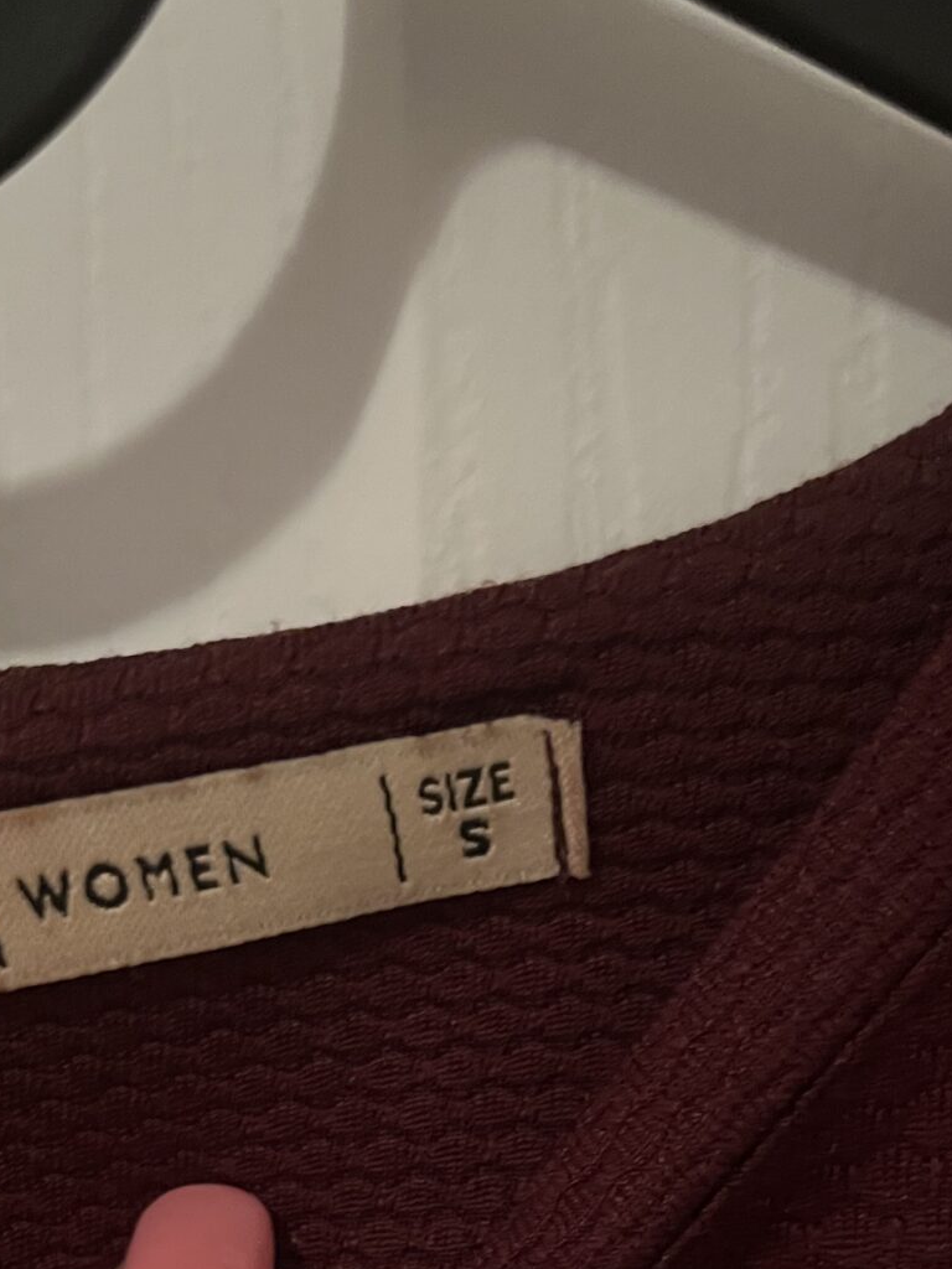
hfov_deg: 28.0
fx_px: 1907
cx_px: 444
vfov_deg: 34.1
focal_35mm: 52
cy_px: 1223
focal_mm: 5.1
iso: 1000
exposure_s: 1/30
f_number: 1.6
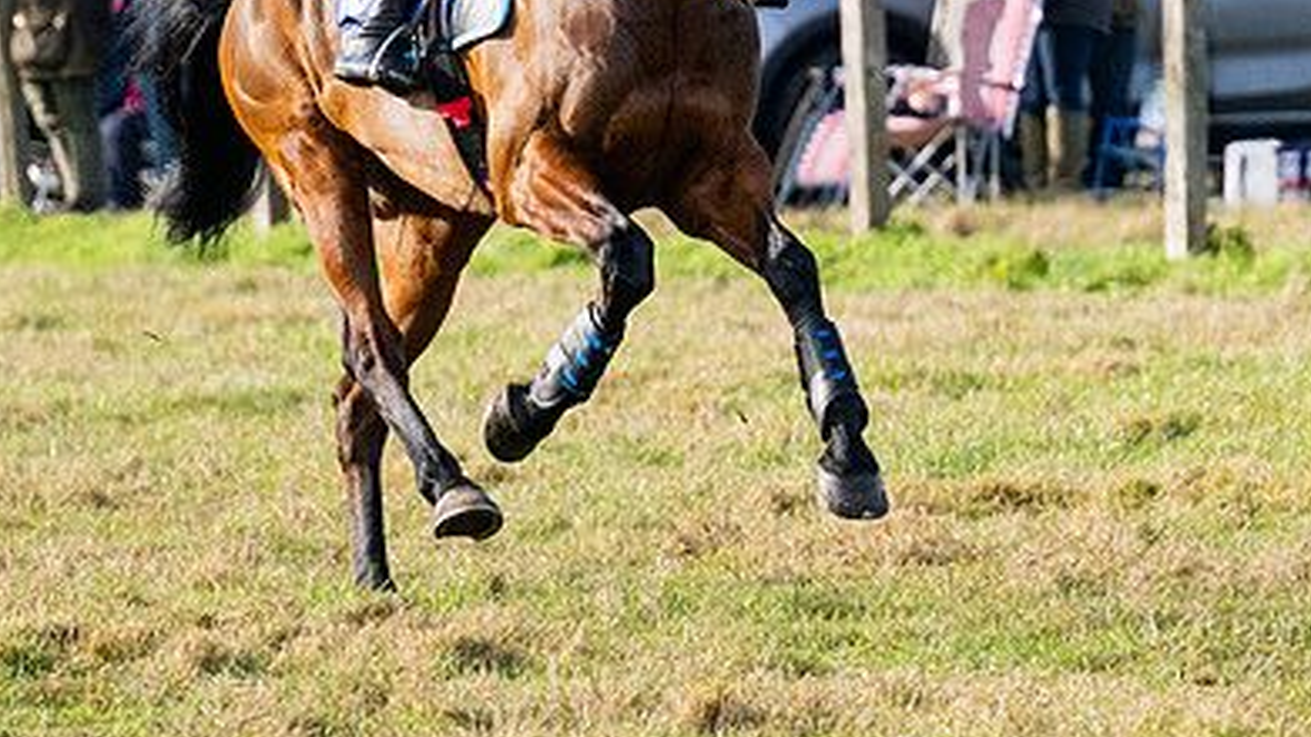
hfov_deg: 4.0
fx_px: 18912
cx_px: 874
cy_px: 123
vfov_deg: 2.2
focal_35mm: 544
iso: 400
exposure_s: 1/3200
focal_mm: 170
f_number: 4
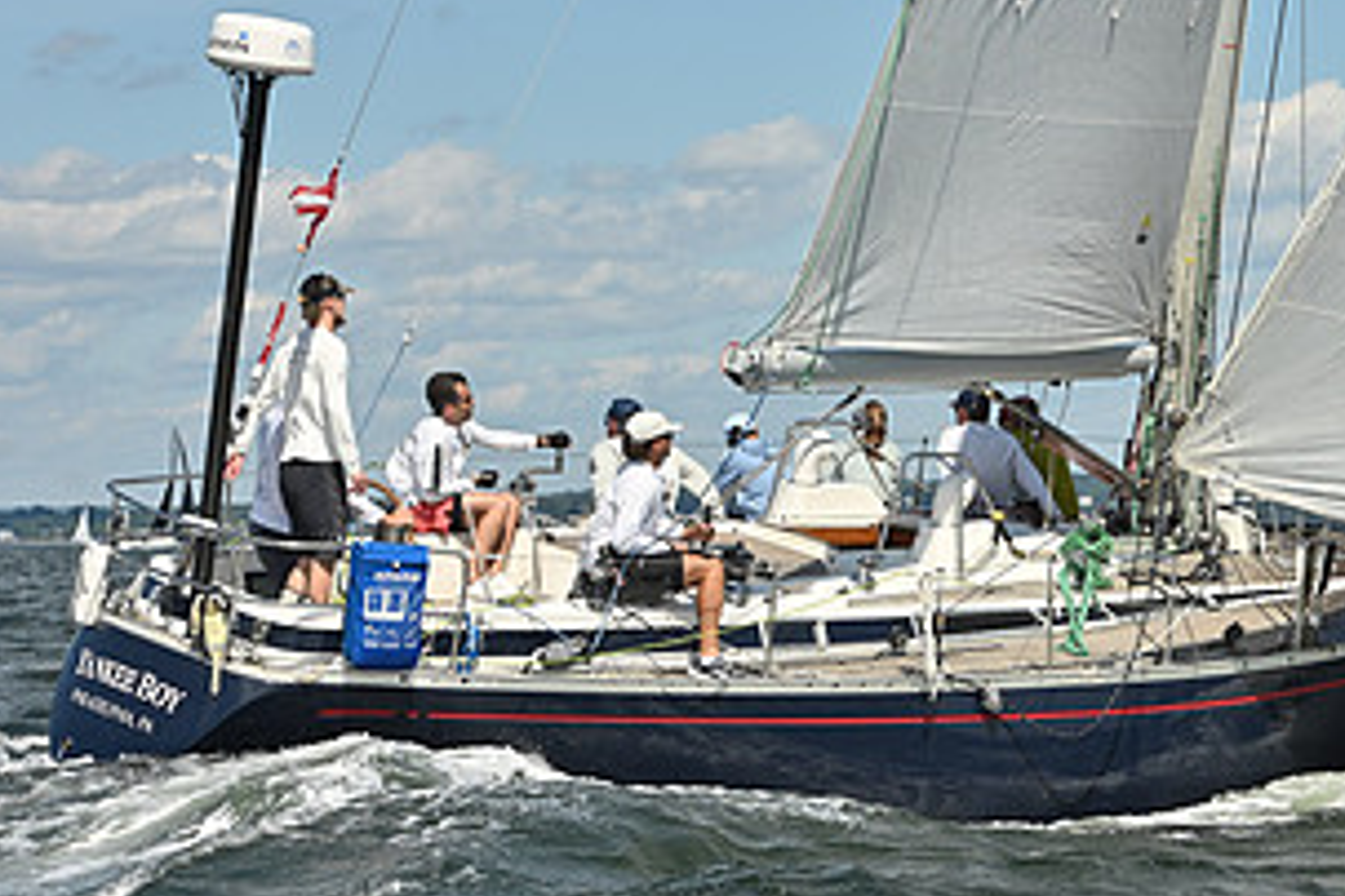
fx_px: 5006
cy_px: 237
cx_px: 1230
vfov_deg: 10.2
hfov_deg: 15.1
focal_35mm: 134
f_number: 8
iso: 250
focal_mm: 70
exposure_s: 1/1250
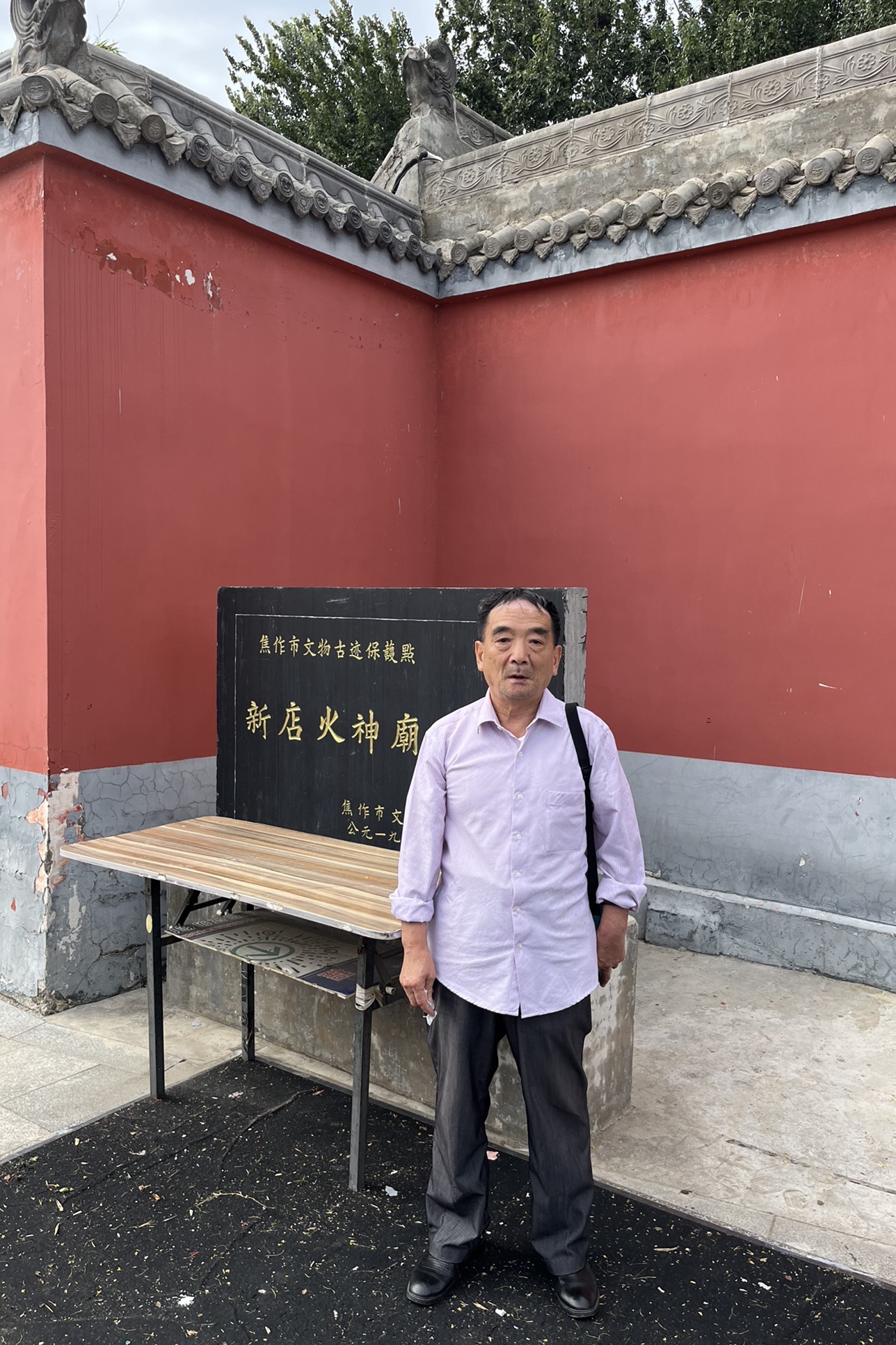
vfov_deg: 65.5
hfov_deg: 46.4
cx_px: 447
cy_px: 682
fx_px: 1045
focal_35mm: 28
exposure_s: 1/1458
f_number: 1.6
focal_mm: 5.1
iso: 50
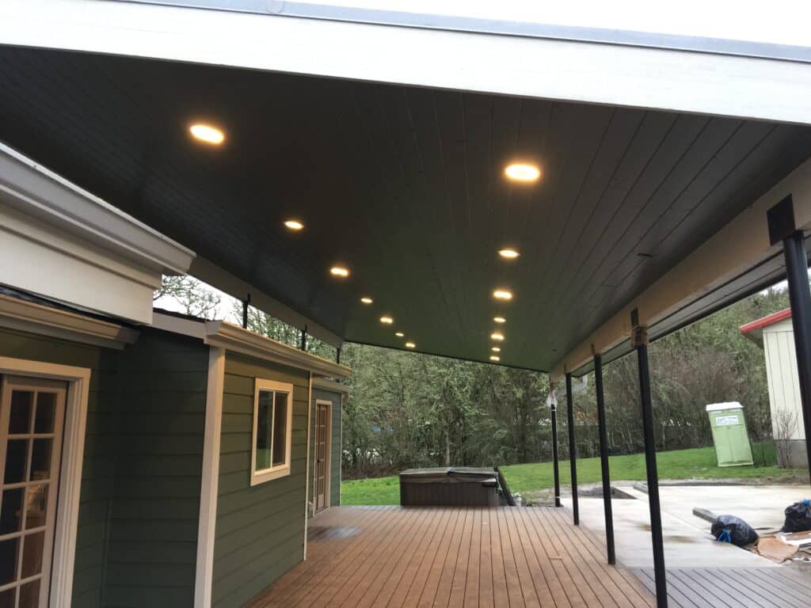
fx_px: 679
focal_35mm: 29
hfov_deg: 61.7
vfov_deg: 48.2
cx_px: 406
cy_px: 304
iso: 50
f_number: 2.2
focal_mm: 4.15
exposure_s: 1/15
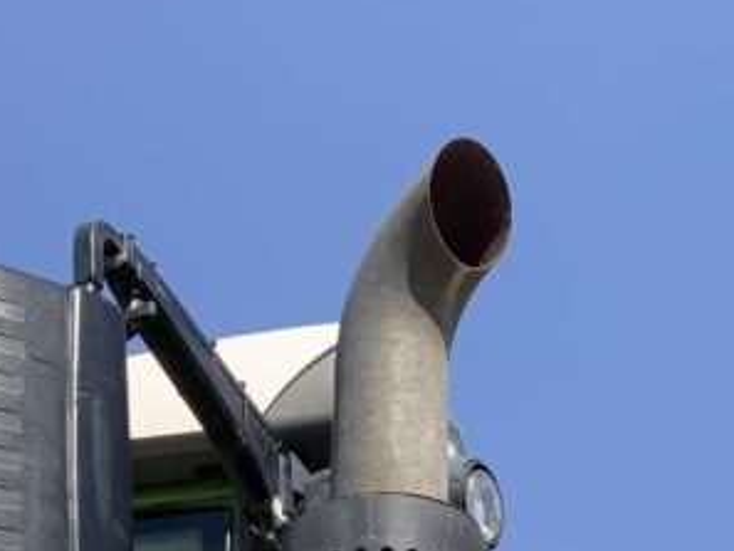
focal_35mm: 100
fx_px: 2121
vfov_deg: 14.1
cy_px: 756
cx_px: 460
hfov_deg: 19.6
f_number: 1.8
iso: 16
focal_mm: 3
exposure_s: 1/1121
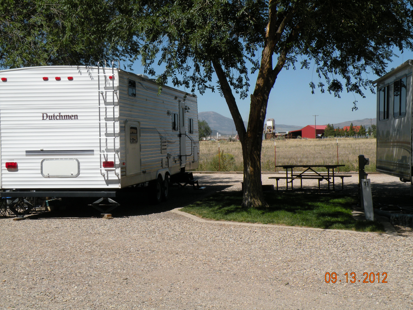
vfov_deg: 26.1
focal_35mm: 56
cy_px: 155
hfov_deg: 34.3
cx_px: 206
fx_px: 668
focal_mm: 9.8
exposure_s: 1/315
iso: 64
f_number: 7.1
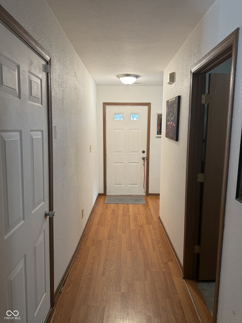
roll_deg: +0.0
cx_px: 121
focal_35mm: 24
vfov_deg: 71.6
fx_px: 224
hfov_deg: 56.8
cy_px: 162
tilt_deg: -6.9
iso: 100
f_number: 1.78
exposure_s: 1/60
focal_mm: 6.76
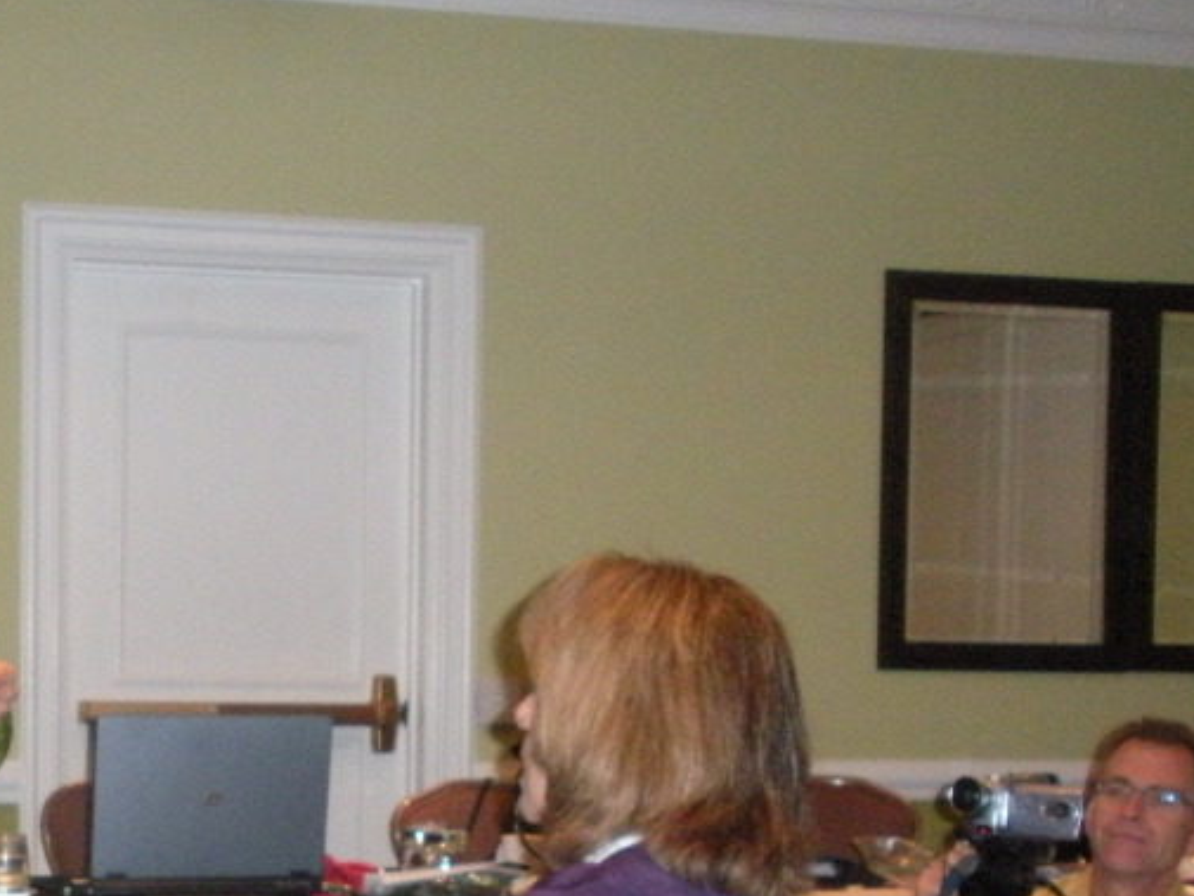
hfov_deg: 26.2
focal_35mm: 73
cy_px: 749
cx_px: 234
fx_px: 2519
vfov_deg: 19.9
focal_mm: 6.3
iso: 579
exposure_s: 1/60
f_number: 3.5
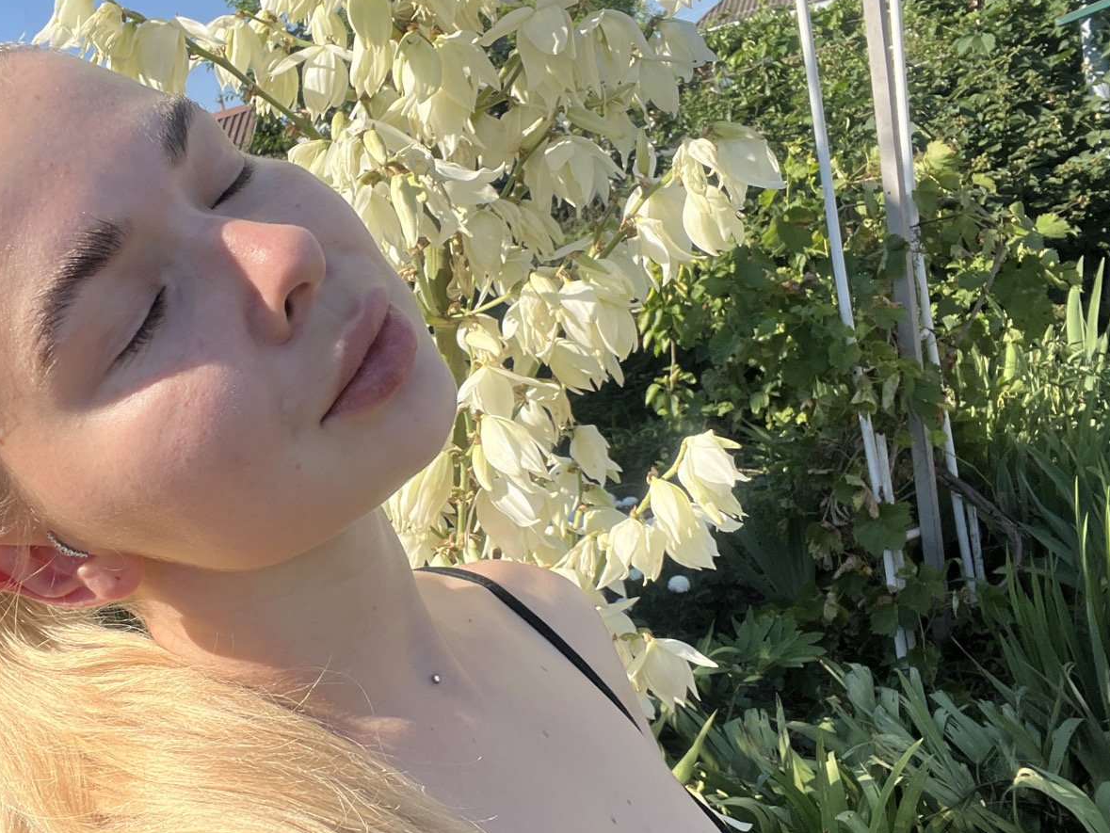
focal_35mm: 39
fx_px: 1251
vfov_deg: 36.8
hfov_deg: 47.2
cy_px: 442
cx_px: 378
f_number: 2.2
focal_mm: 2.71
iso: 32
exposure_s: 1/594
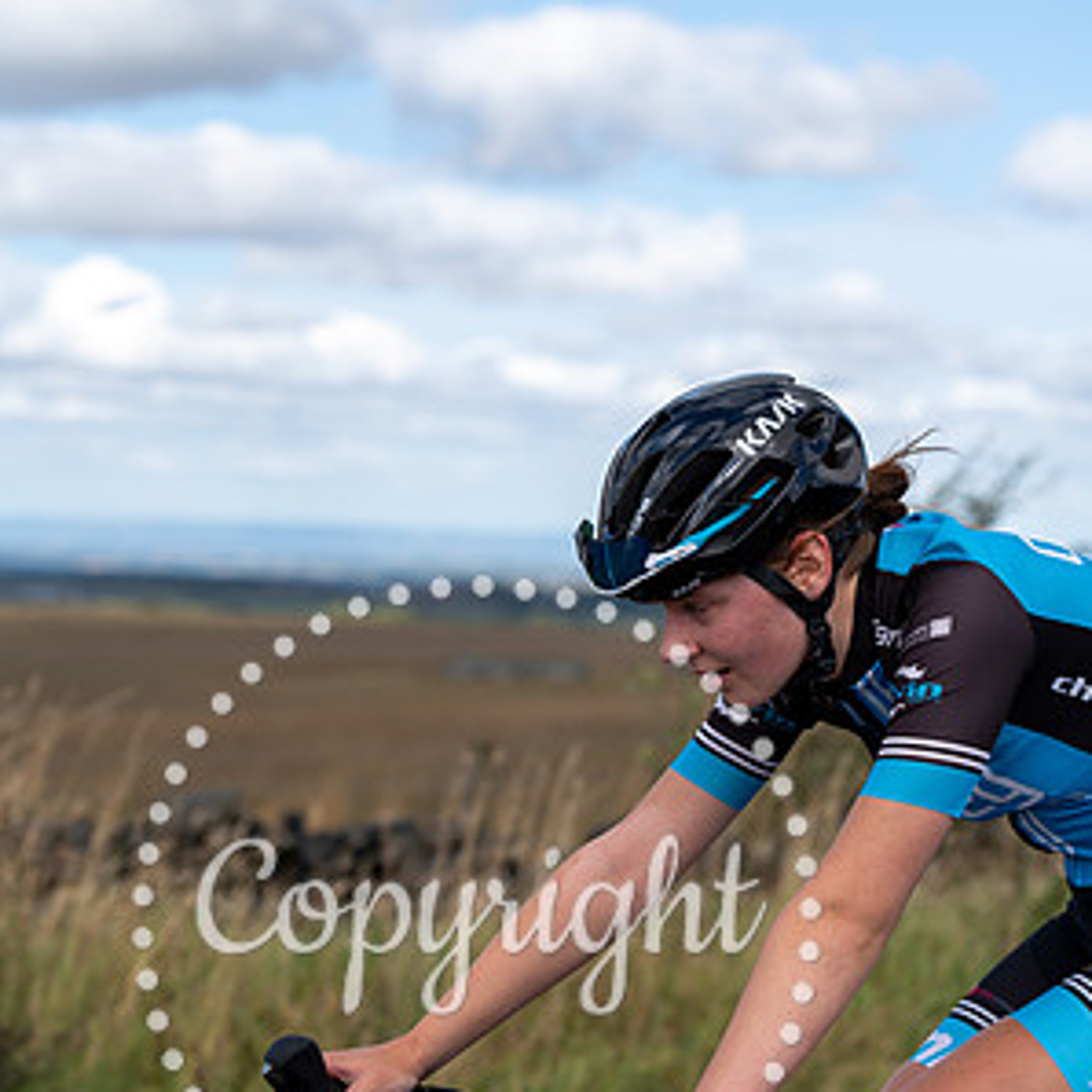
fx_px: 3391
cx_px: 546
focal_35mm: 95
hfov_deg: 18.3
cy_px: 608
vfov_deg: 18.3
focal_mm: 74
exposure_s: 1/800
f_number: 4
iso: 100
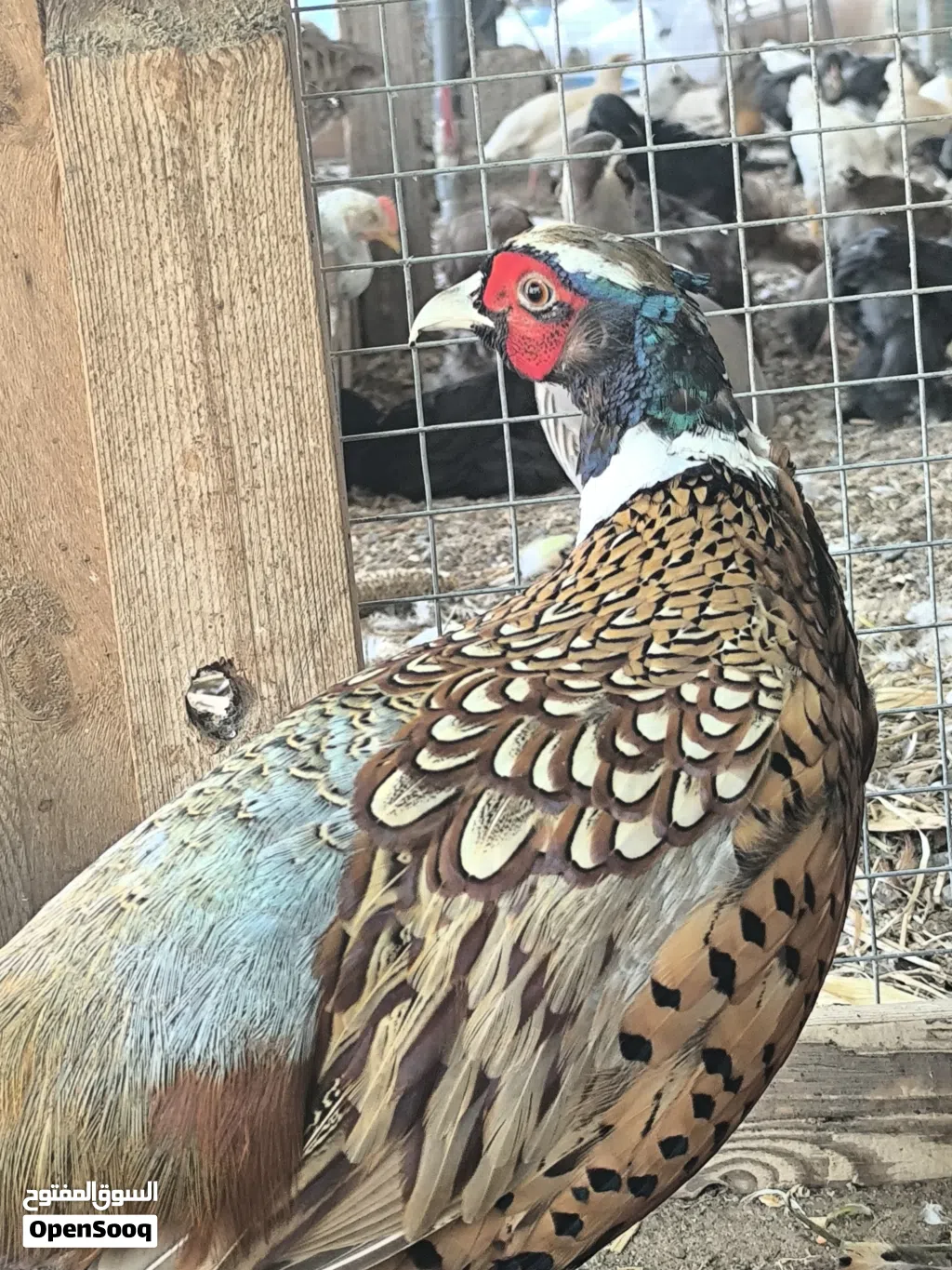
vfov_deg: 22.3
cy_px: 635
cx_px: 476
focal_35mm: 88
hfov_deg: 16.8
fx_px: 3226
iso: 400
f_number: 1.65
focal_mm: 6.14
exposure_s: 1/100
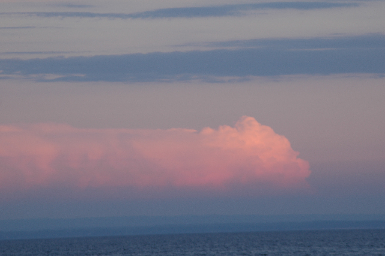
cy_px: 128
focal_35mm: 285
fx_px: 3045
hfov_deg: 7.2
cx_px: 192
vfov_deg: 4.8
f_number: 6.3
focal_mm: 190
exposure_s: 1/80
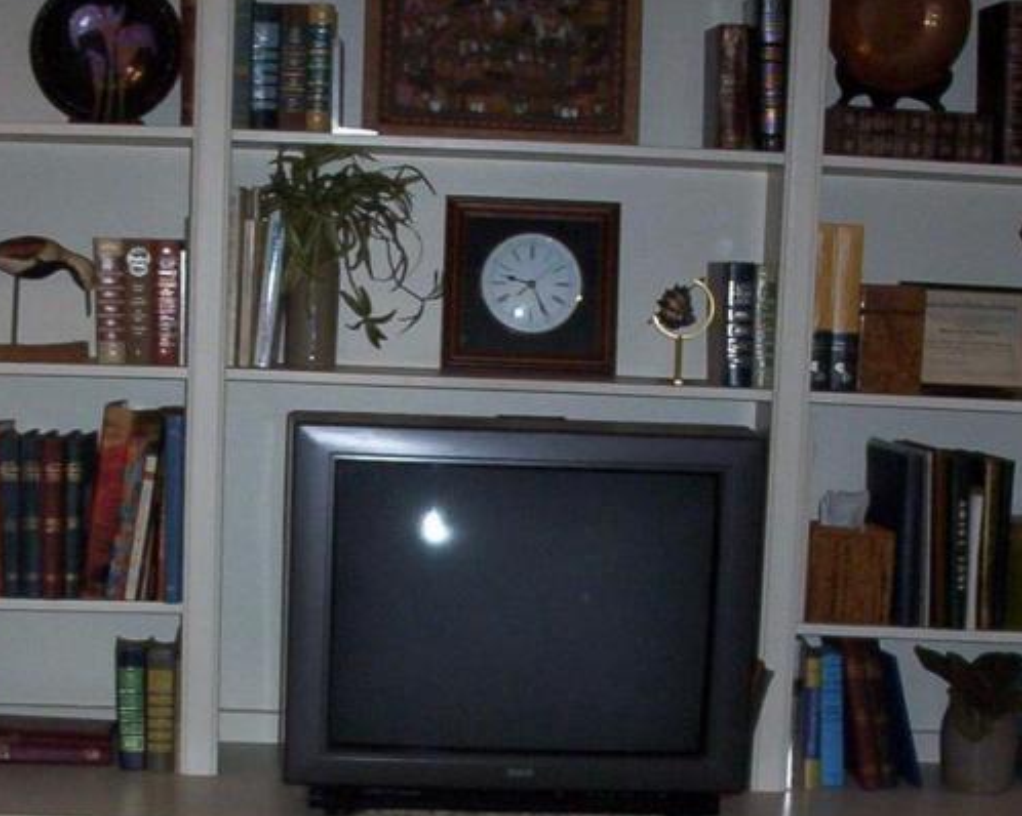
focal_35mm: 78
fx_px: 2358
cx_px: 496
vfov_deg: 19.3
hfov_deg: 24.5
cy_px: 736
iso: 140
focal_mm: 6
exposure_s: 1/30
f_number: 4.5
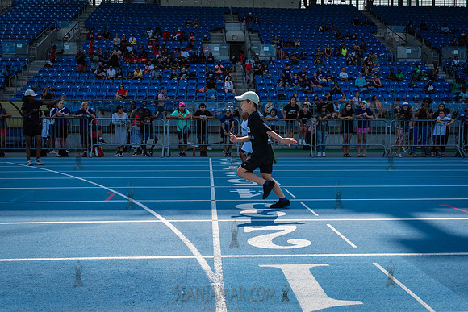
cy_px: 156
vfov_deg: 37.1
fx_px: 466
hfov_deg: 53.4
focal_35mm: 36
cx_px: 231
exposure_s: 1/1250
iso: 400
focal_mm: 35
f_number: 5.6
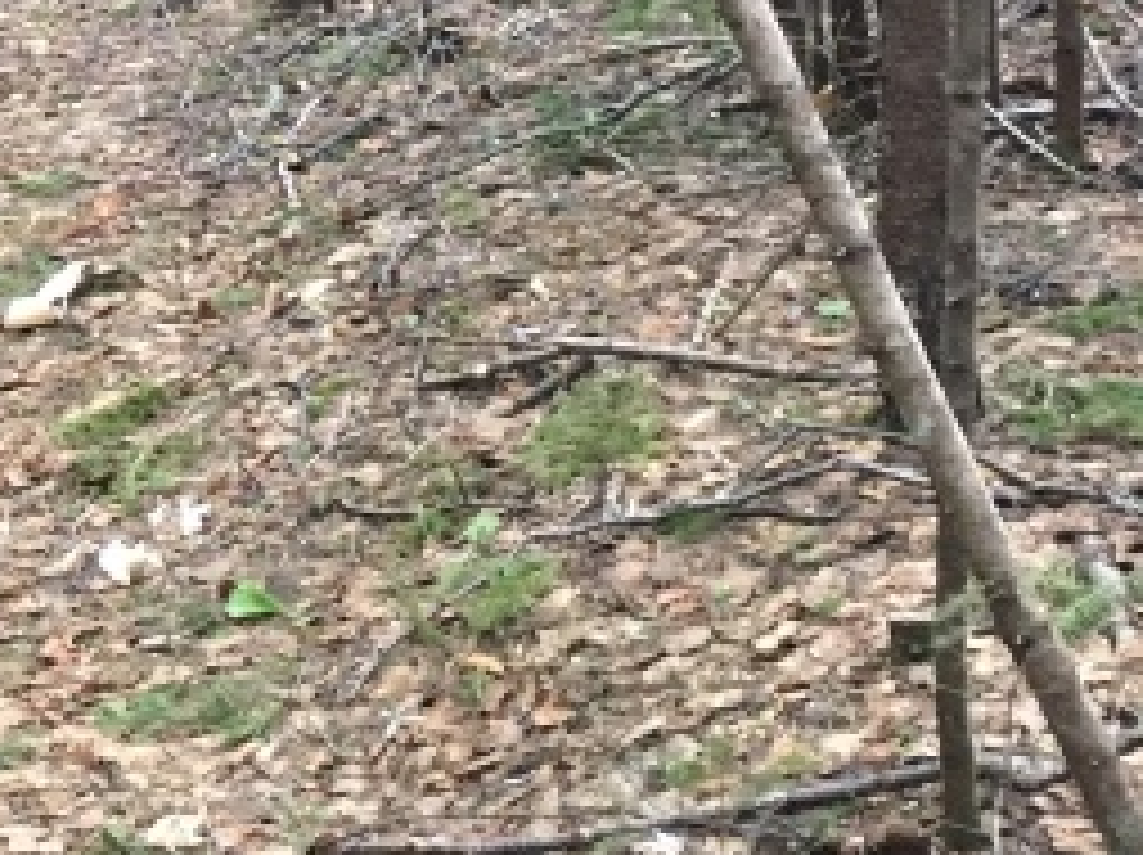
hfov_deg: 15.9
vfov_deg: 12.5
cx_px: -364
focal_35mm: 117
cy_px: -36
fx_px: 3860
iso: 160
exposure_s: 1/30
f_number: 2.2
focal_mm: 4.15
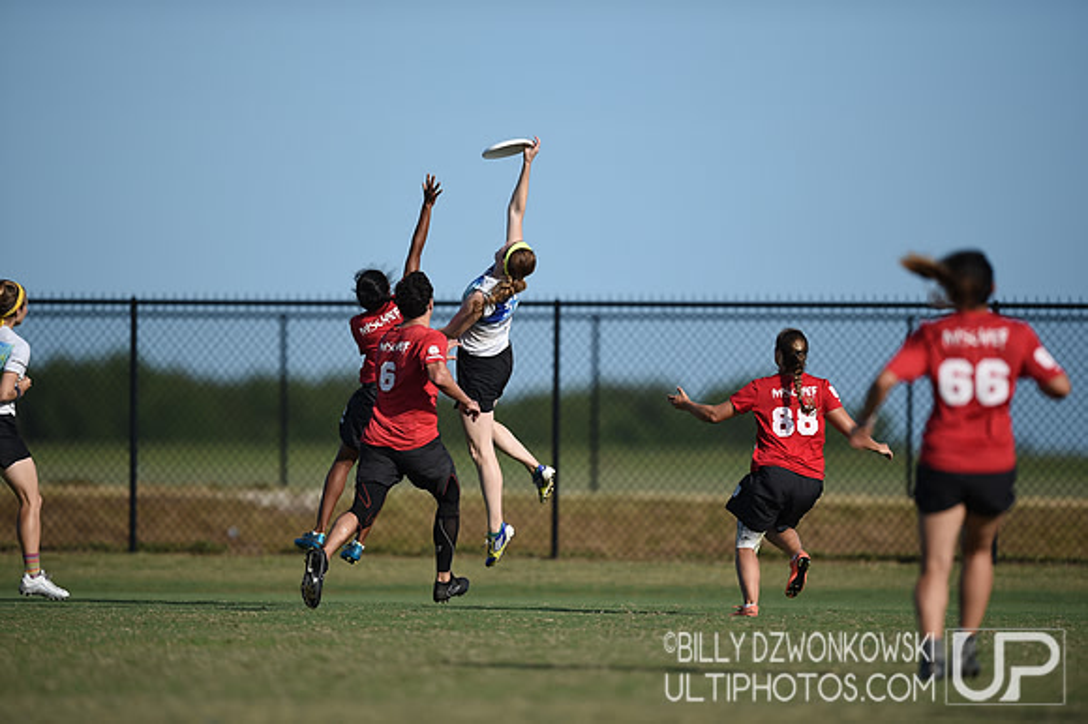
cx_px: 544
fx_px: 12082
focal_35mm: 400
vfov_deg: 3.4
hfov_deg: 5.2
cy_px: 362
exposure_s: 1/2500
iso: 100
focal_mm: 400
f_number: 2.8
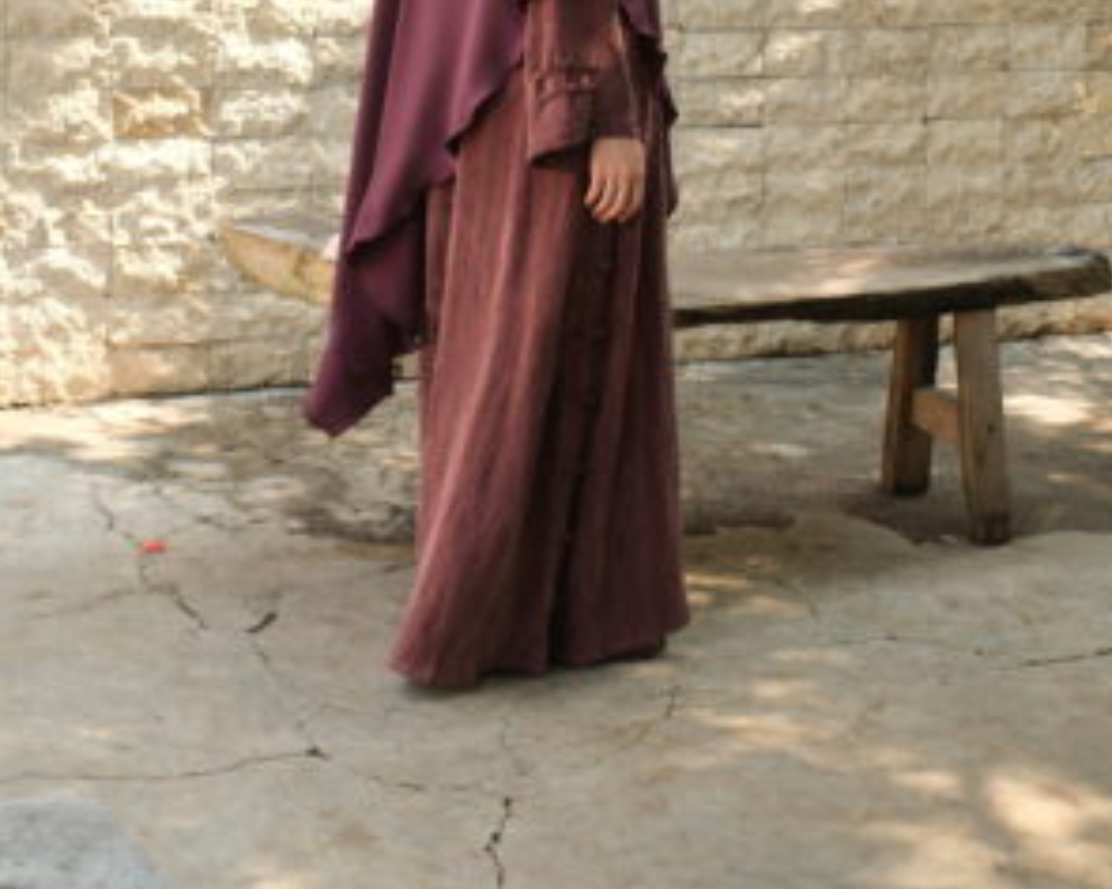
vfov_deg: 19.7
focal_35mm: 76
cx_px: 558
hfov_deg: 25.1
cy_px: 57
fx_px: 2501
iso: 640
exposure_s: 1/250
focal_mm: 35
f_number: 5.6
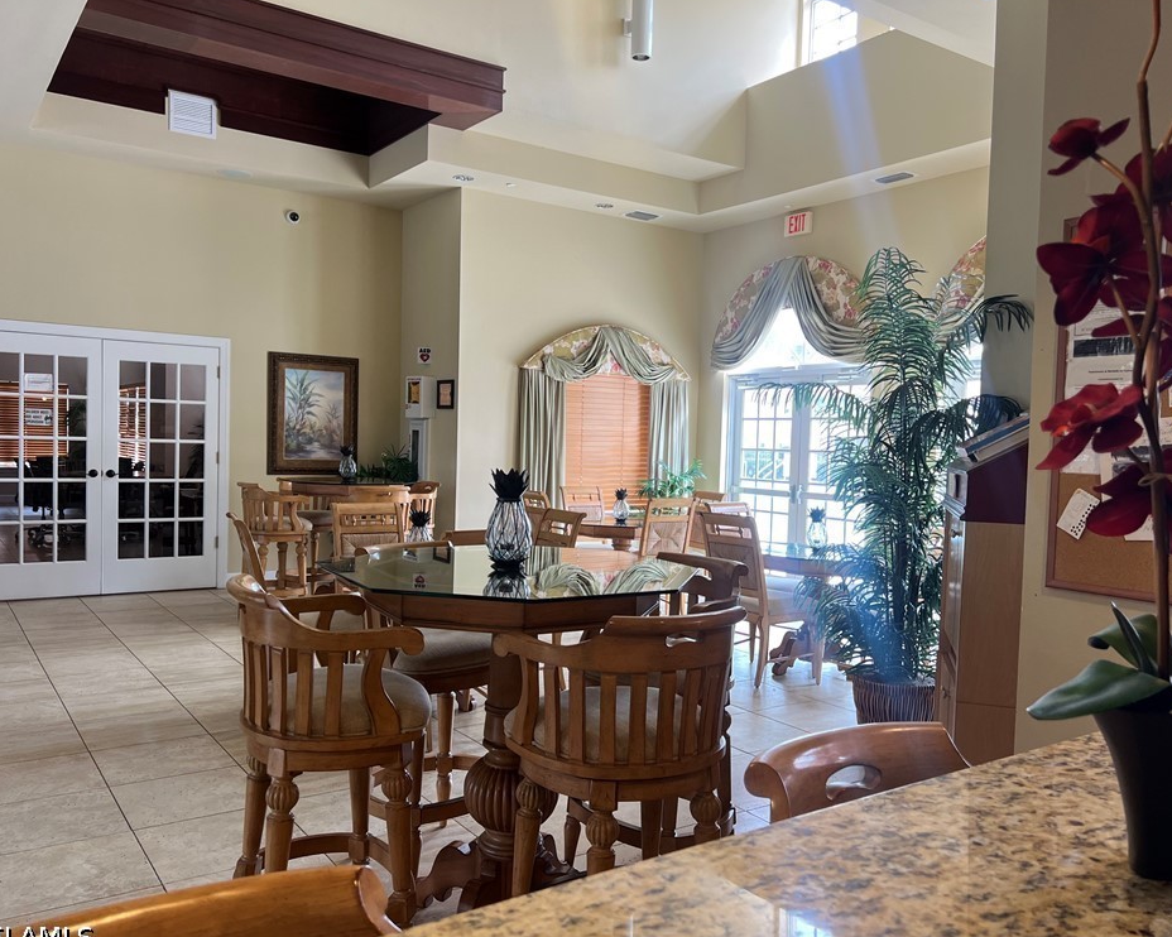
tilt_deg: -3.2
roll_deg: -1.3
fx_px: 971
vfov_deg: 51.5
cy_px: 474
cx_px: 582
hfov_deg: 62.2
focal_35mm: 28
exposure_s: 1/120
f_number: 1.5
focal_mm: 5.7
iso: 100
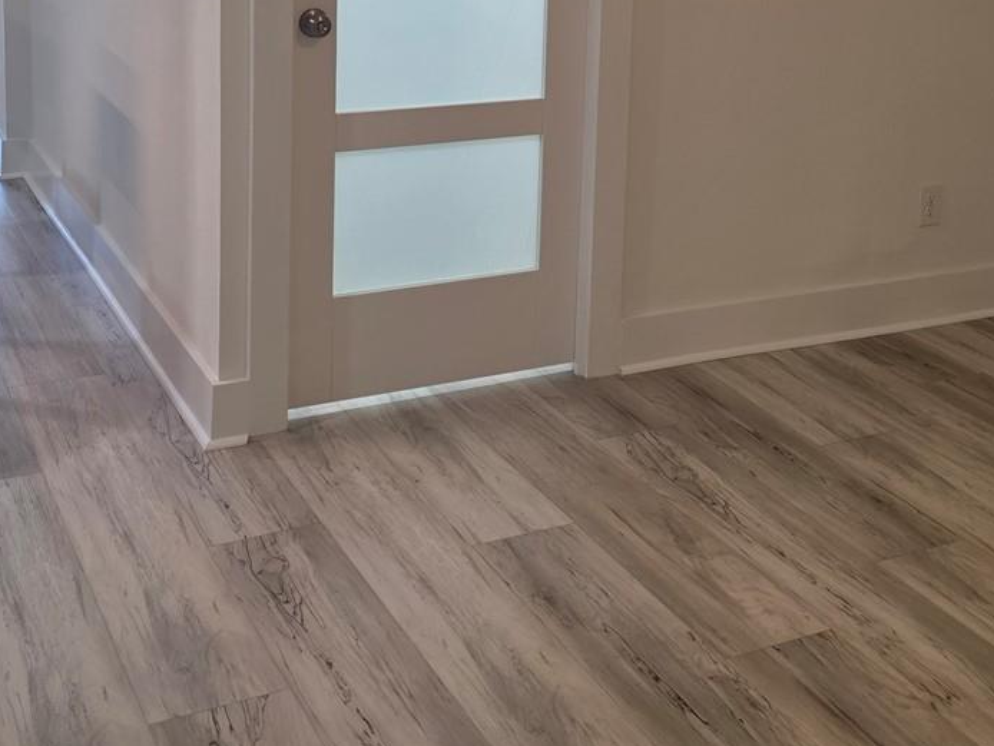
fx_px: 1522
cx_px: 610
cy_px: -3
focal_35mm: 53
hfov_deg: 36.0
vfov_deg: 26.1
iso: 125
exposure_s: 1/120
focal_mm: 6.3
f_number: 1.7
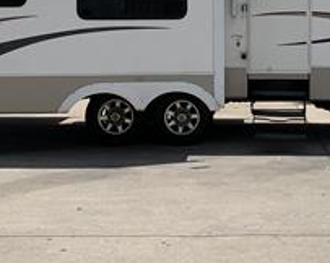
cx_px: 257
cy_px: 18
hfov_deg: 23.6
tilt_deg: +3.1
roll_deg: -1.7
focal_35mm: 80
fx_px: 781
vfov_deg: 18.8
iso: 25
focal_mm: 4.25
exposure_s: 1/4274
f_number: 1.8
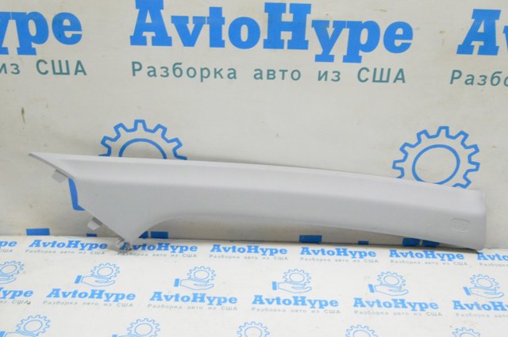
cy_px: 168
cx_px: 254
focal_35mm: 39
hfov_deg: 49.6
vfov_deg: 34.1
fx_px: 550
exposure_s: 1/15
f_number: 20
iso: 6400
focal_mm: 26
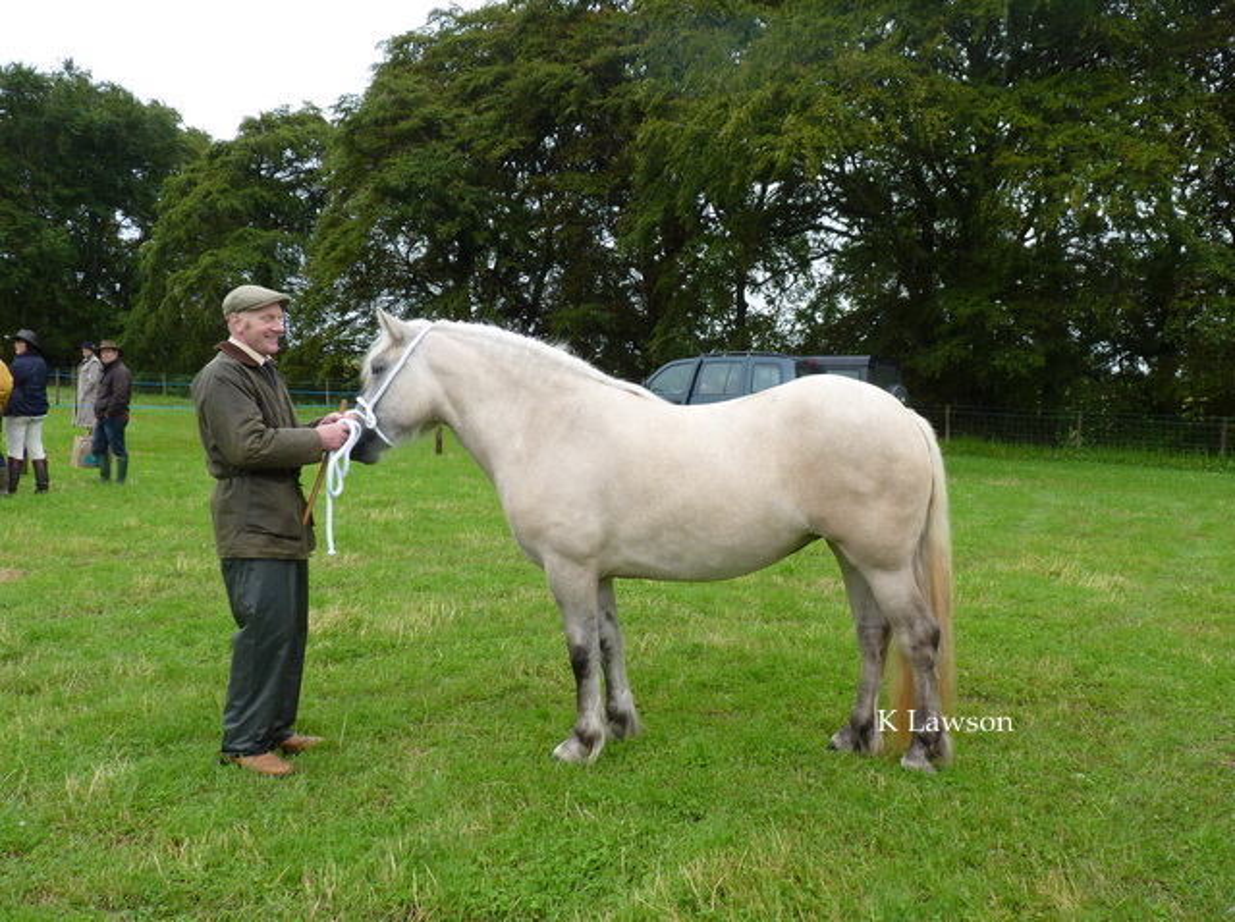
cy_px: 461
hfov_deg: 61.7
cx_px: 618
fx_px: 1033
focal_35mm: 29
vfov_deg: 48.1
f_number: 3.6
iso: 80
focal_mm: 5.1
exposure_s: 1/125
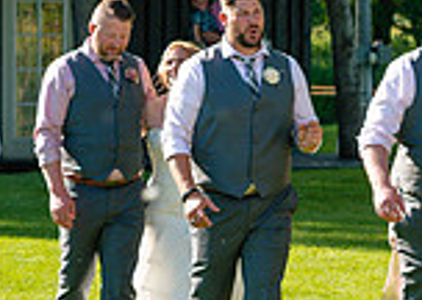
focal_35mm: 406
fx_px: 4857
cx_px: 705
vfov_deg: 3.5
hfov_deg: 4.9
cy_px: 175
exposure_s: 1/250
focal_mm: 85
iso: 100
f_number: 5
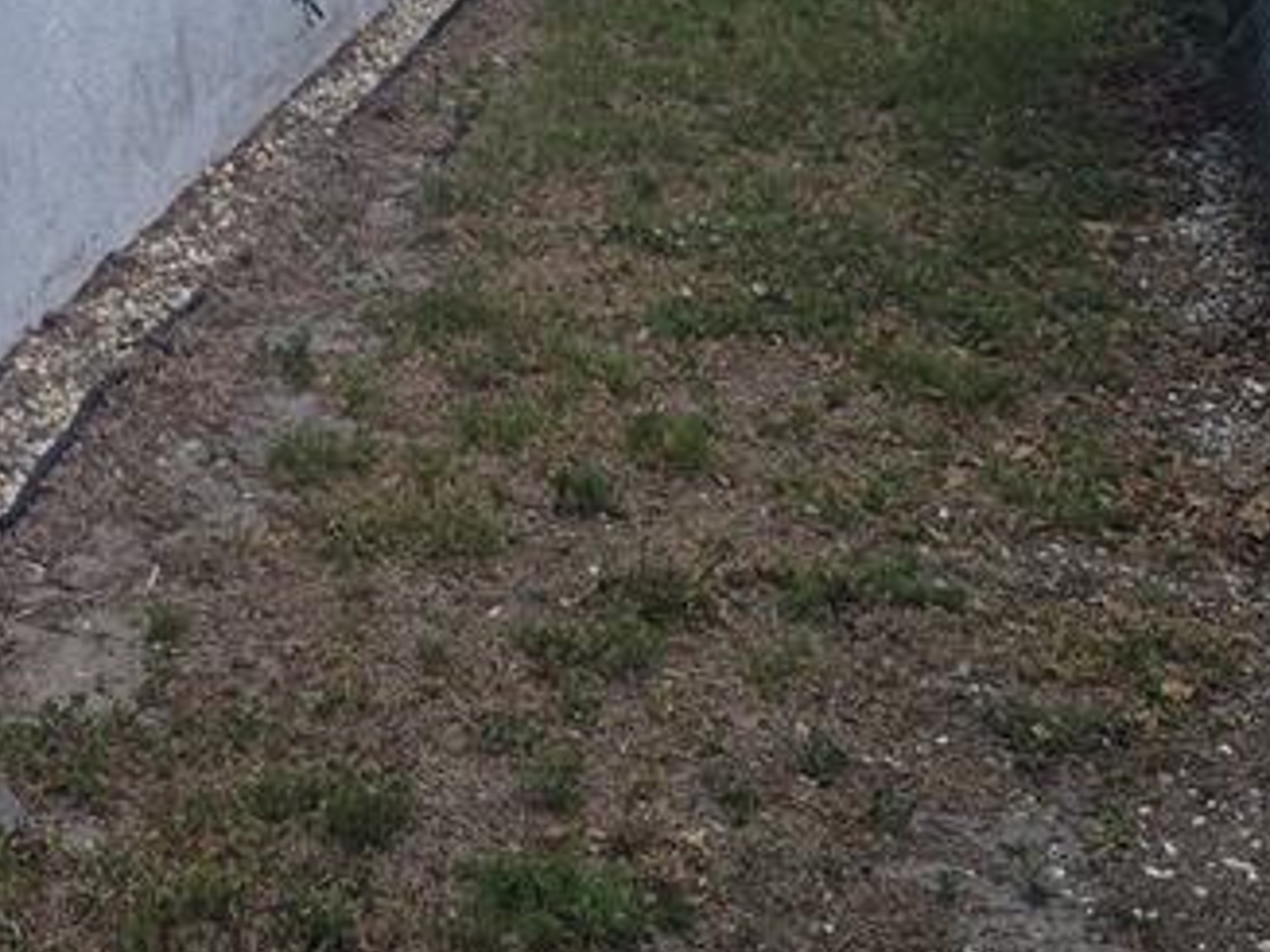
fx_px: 2641
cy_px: -455
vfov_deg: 18.3
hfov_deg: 25.6
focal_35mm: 72
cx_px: -16
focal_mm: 5.4
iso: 25
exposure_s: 1/872
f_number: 1.8
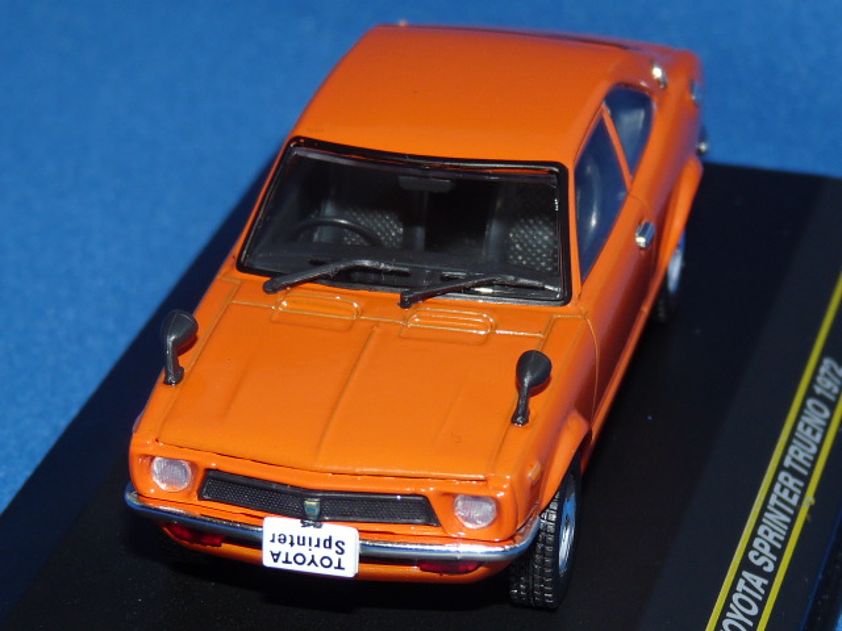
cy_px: 316
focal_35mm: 148
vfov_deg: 10.0
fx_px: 3600
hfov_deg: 13.3
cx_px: 421
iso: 100
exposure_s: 1/40
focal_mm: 14.9
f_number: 3.4
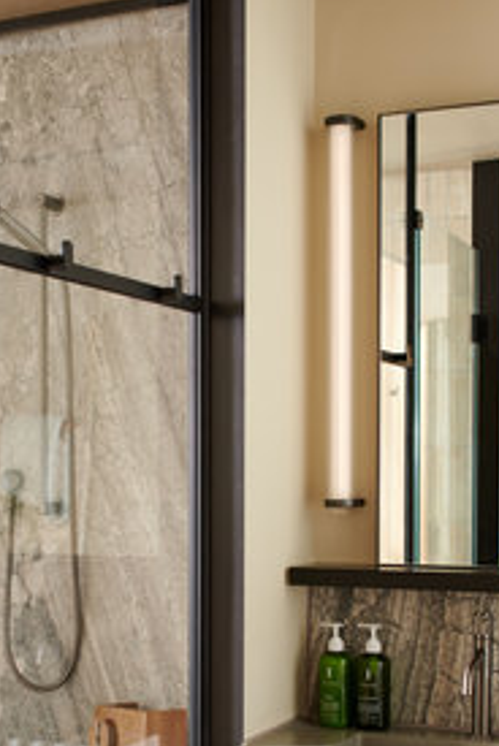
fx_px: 1265
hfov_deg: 22.3
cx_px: 212
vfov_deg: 32.5
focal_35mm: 61
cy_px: 510
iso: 400
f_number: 5
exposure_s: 1/1.3
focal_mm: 35
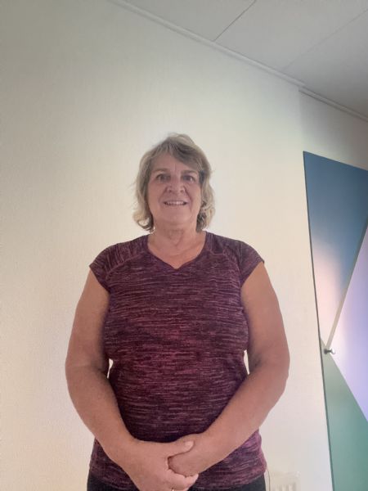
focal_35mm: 30
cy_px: 246
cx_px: 184
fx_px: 425
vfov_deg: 60.0
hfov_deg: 46.8
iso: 500
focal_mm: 2.69
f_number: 1.9
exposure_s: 1/30
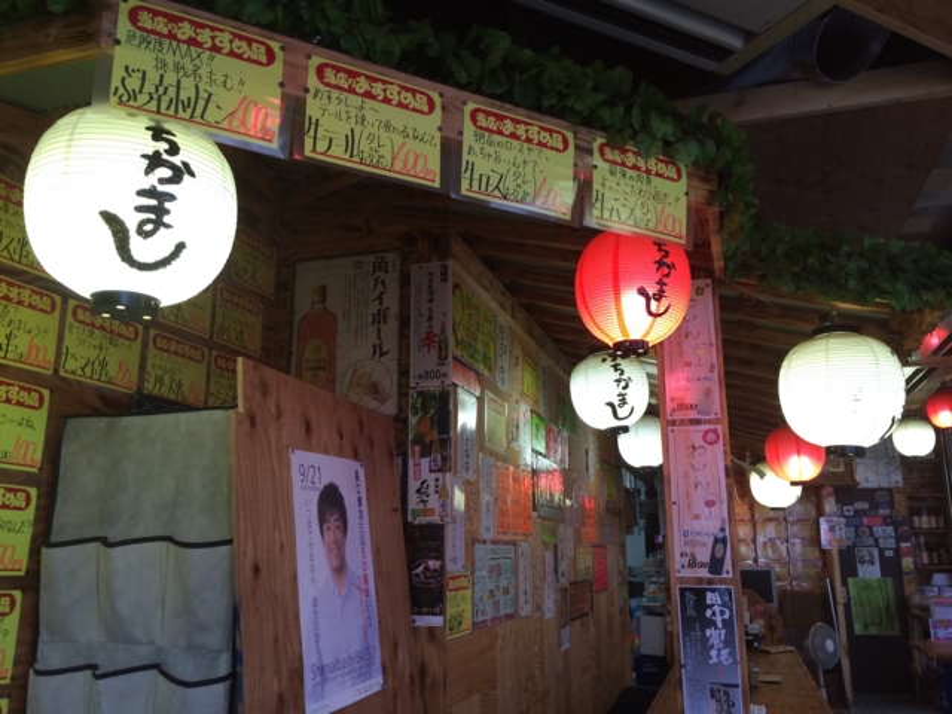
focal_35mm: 30
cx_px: 476
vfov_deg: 46.8
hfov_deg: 60.0
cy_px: 357
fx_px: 825
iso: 100
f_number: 2.2
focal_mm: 4.12
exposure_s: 1/30
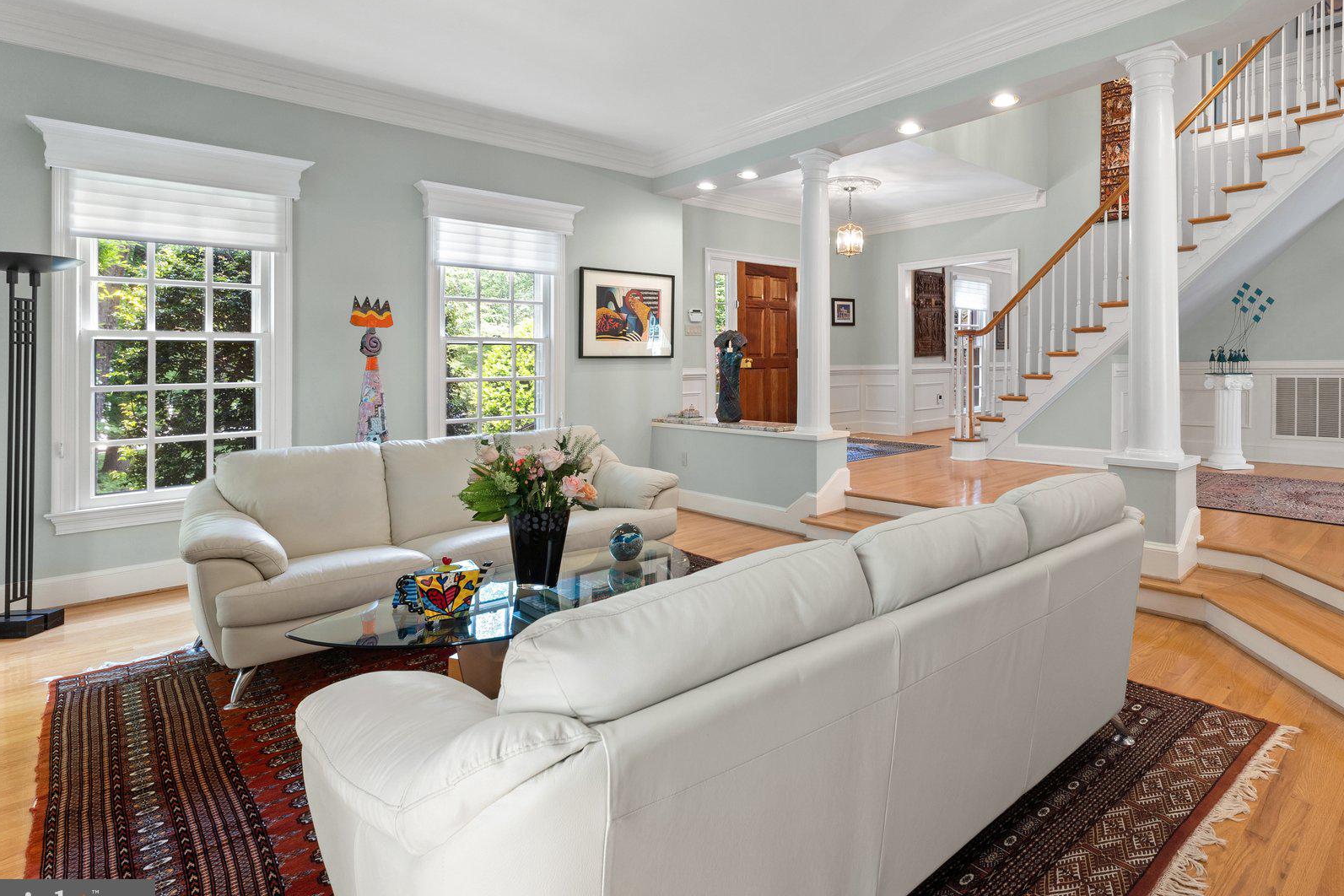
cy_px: 365
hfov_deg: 88.4
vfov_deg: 66.8
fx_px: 672
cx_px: 832
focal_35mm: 18
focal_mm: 14
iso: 500
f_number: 8
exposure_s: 1/2.5
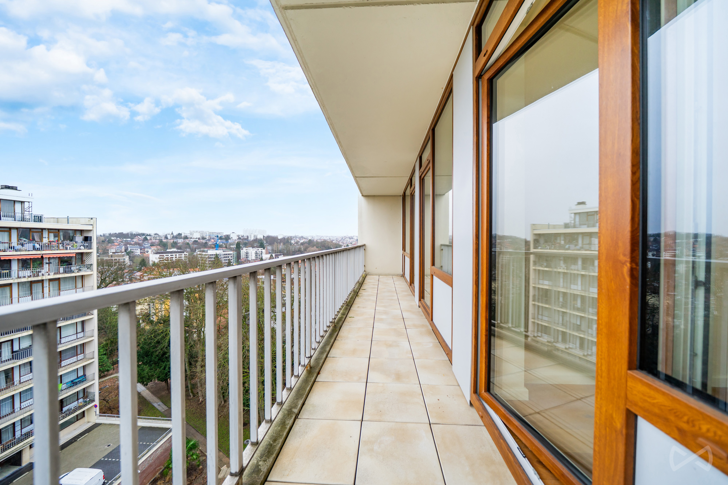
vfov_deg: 90.0
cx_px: 364
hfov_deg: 112.6
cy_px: 242
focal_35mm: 12
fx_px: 243
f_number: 4
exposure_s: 1/60
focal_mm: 12
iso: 125
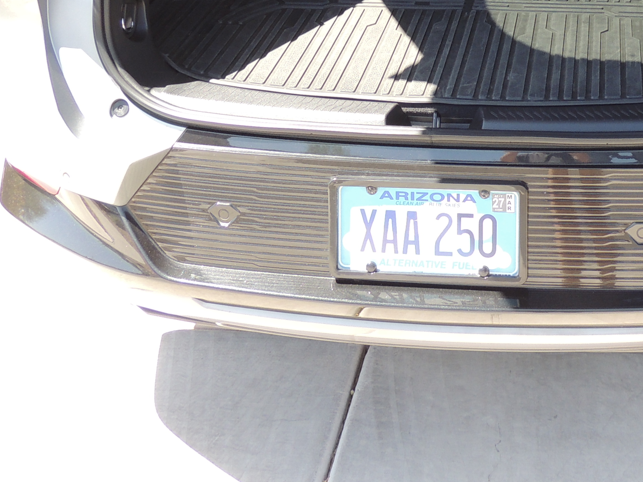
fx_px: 1096
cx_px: 495
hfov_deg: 32.0
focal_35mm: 59
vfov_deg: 23.2
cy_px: -63
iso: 100
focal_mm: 4.3
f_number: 3
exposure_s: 1/160
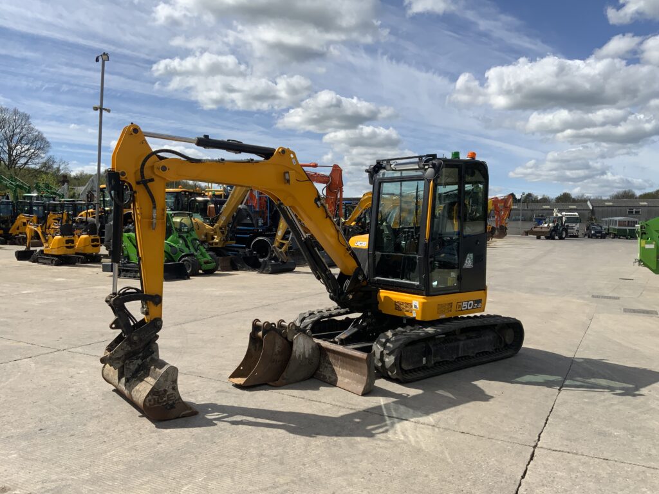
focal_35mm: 29
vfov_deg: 48.2
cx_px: 330
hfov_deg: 61.7
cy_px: 247
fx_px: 552
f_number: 1.8
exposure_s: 1/2959
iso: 20
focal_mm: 3
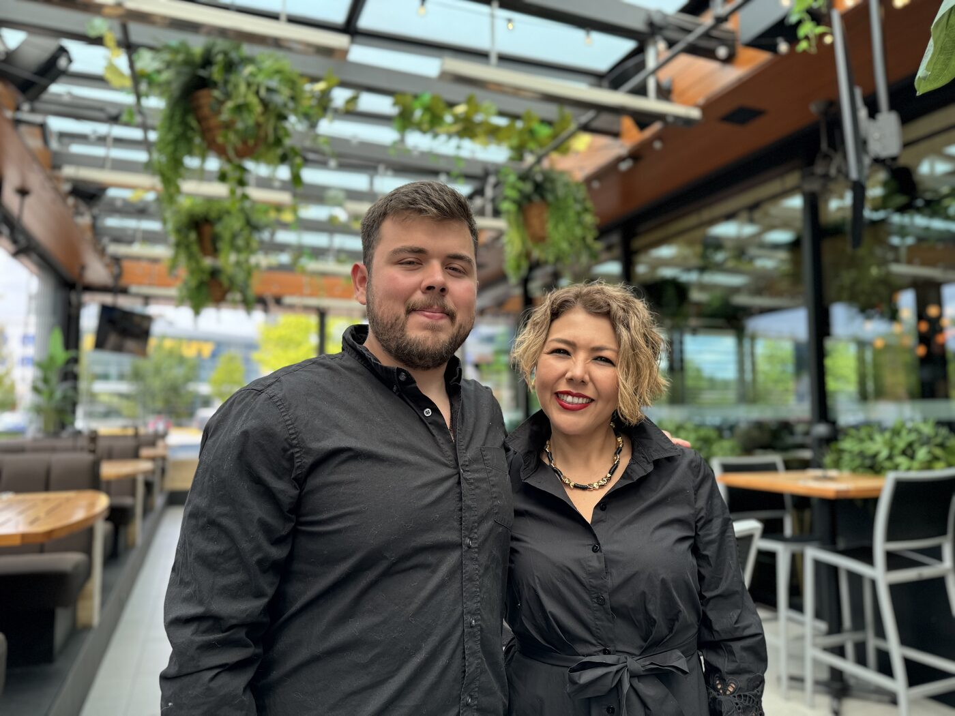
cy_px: 358
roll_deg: +0.6
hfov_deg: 71.6
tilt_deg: +5.7
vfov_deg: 56.8
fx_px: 662
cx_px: 478
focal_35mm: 24
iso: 80
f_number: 1.78
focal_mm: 6.76
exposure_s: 1/658
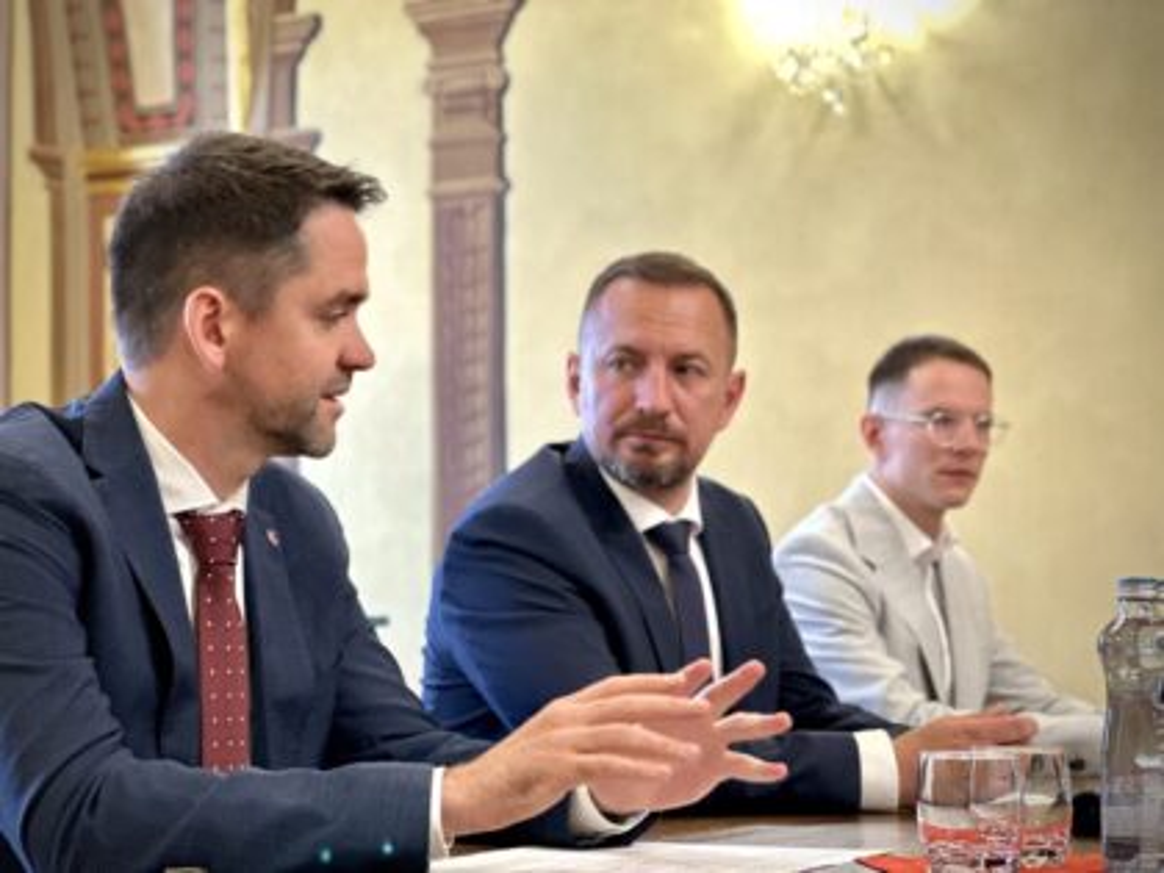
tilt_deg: +5.8
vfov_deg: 19.1
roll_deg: +0.2
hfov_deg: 25.3
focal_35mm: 77
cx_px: 582
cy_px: 436
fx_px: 2589
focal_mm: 9
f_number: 2.8
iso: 250
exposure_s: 1/33
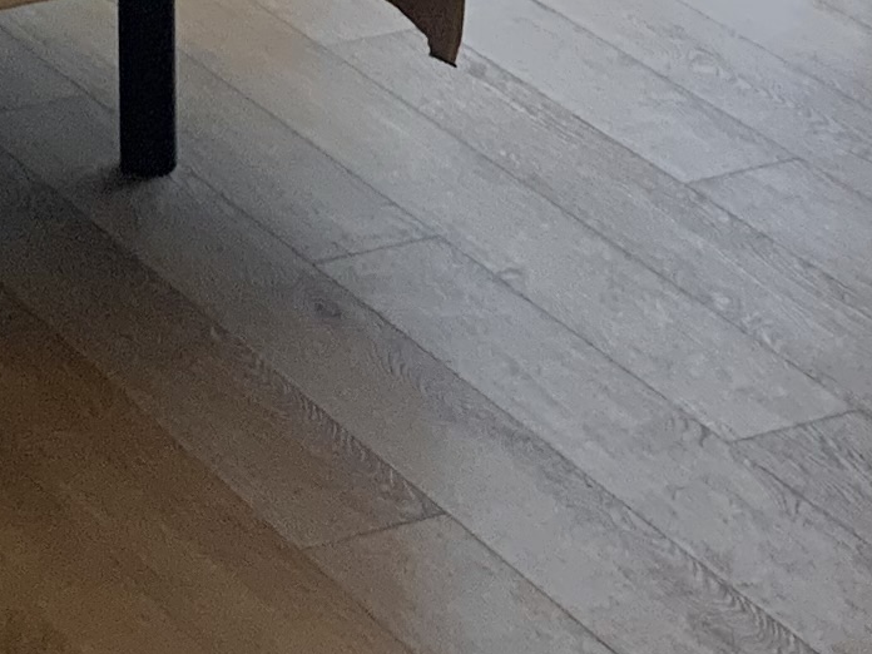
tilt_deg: -7.3
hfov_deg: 11.7
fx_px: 4232
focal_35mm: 168
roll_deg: -0.6
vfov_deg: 8.1
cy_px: -973
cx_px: 132
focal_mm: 3
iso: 50
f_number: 1.8
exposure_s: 1/50
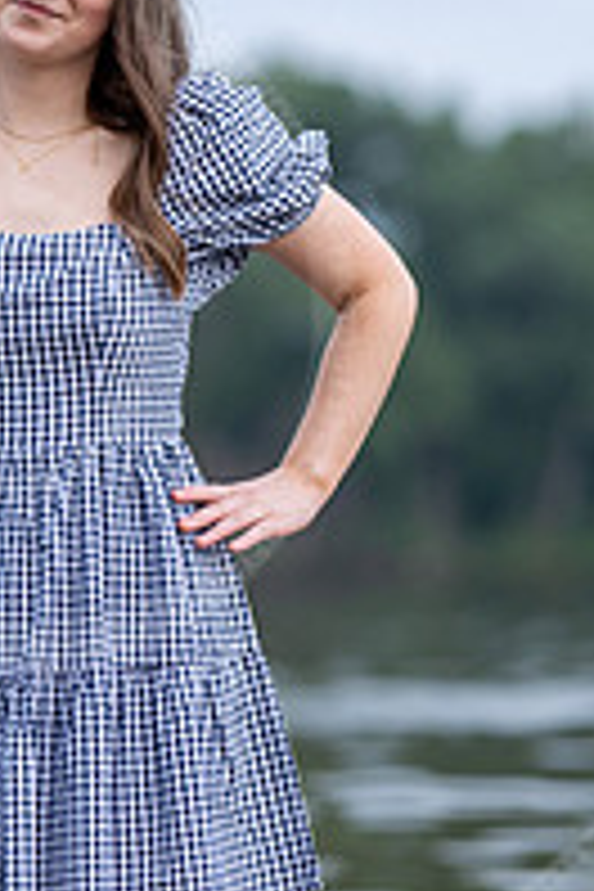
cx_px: 45
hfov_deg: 7.1
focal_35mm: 193
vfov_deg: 10.7
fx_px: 4776
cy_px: 472
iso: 500
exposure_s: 1/320
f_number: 1.8
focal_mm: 85
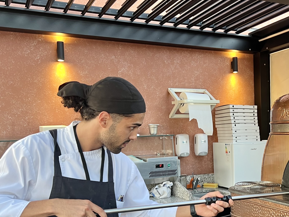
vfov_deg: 33.2
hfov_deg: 42.5
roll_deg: -1.5
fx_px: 359
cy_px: 150
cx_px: 216
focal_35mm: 43
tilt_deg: -4.1
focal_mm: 5.7
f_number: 1.5
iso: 64
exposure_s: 1/50
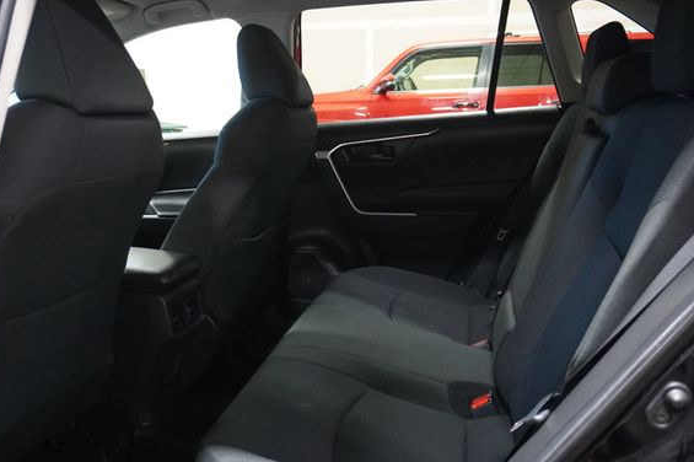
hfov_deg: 55.8
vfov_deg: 38.8
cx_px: 321
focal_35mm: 34
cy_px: 213
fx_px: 655
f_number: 4
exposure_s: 1/30
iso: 6400
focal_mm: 20
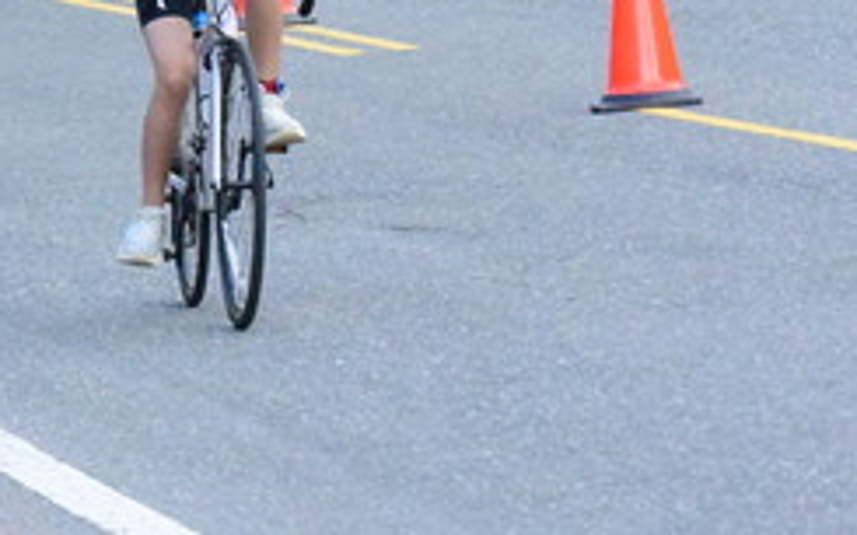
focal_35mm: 438
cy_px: -205
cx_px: 213
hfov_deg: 4.8
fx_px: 10228
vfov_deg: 3.0
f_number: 13
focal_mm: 135
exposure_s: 1/2500
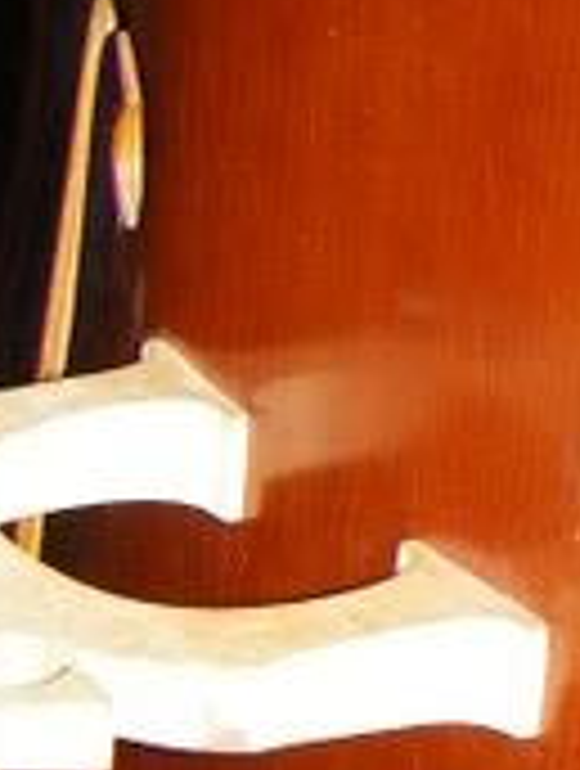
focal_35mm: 182
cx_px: 1245
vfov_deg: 10.8
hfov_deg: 7.8
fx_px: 4051
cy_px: 504
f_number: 3.8
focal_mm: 7
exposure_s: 1/30
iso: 200
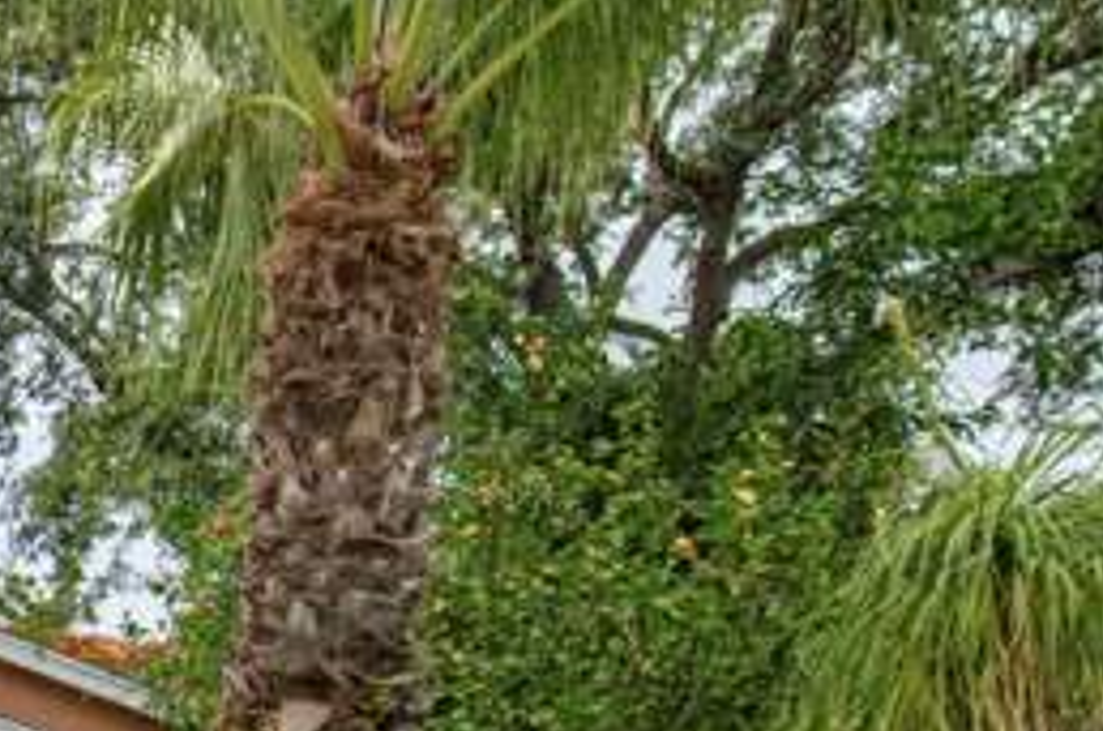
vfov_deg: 20.6
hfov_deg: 24.6
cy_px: 923
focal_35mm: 61
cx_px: -603
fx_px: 1852
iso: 400
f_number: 7.1
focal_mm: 13
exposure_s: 1/2000
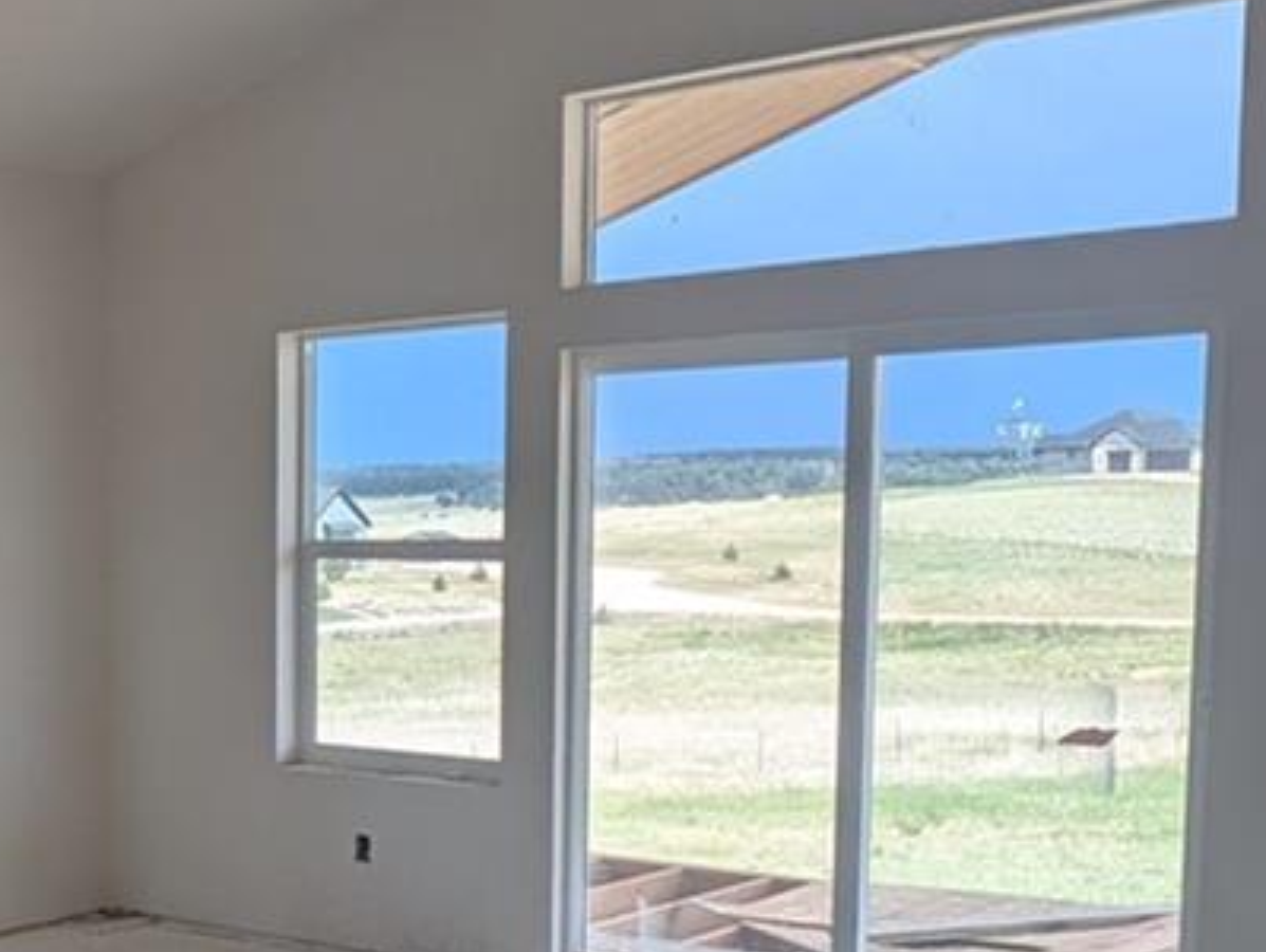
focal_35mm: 52
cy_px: 736
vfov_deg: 27.6
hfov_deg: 32.5
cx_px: -114
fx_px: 1903
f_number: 2.2
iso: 46
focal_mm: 1.95
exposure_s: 1/308
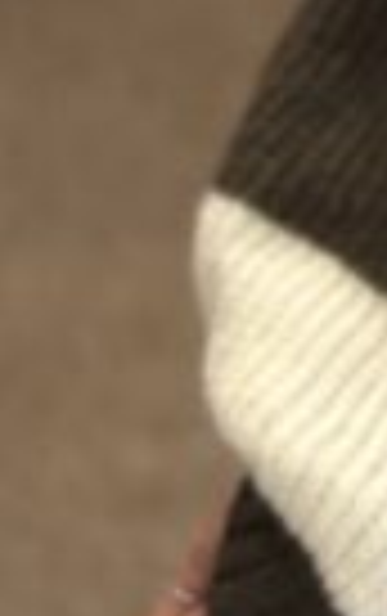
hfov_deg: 7.6
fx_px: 2439
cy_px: -607
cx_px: 1276
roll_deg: +0.4
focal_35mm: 145
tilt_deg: -18.0
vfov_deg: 12.7
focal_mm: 6.76
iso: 100
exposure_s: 1/100
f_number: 1.78
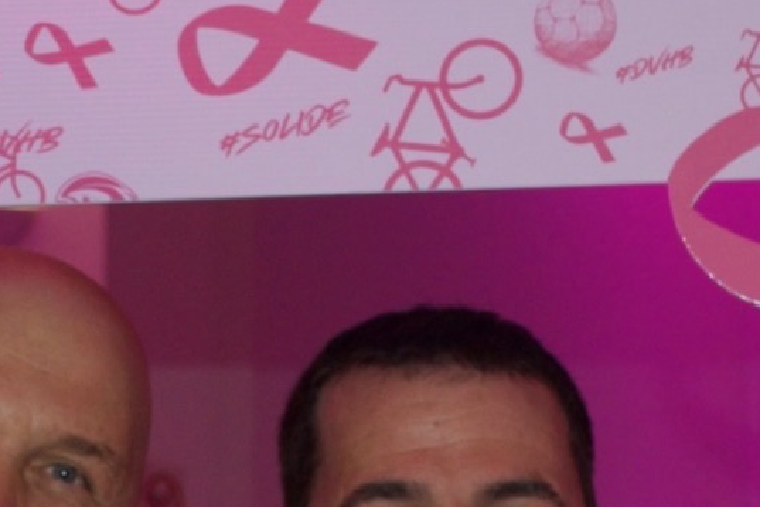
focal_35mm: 148
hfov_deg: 13.9
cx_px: 413
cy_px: 855
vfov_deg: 8.9
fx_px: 3127
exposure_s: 1/60
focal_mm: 23
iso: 800
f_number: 3.8
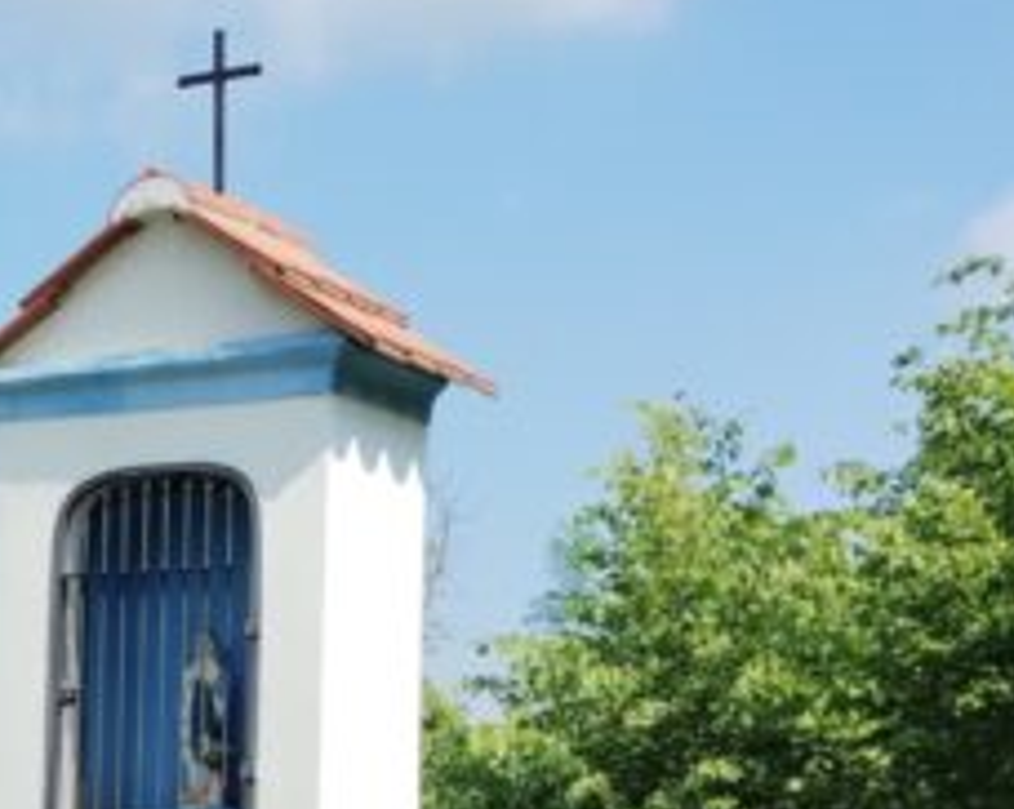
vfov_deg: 16.6
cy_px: 869
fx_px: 2699
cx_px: -400
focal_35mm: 90
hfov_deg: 19.2
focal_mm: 4.27
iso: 100
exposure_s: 1/684
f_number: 1.8
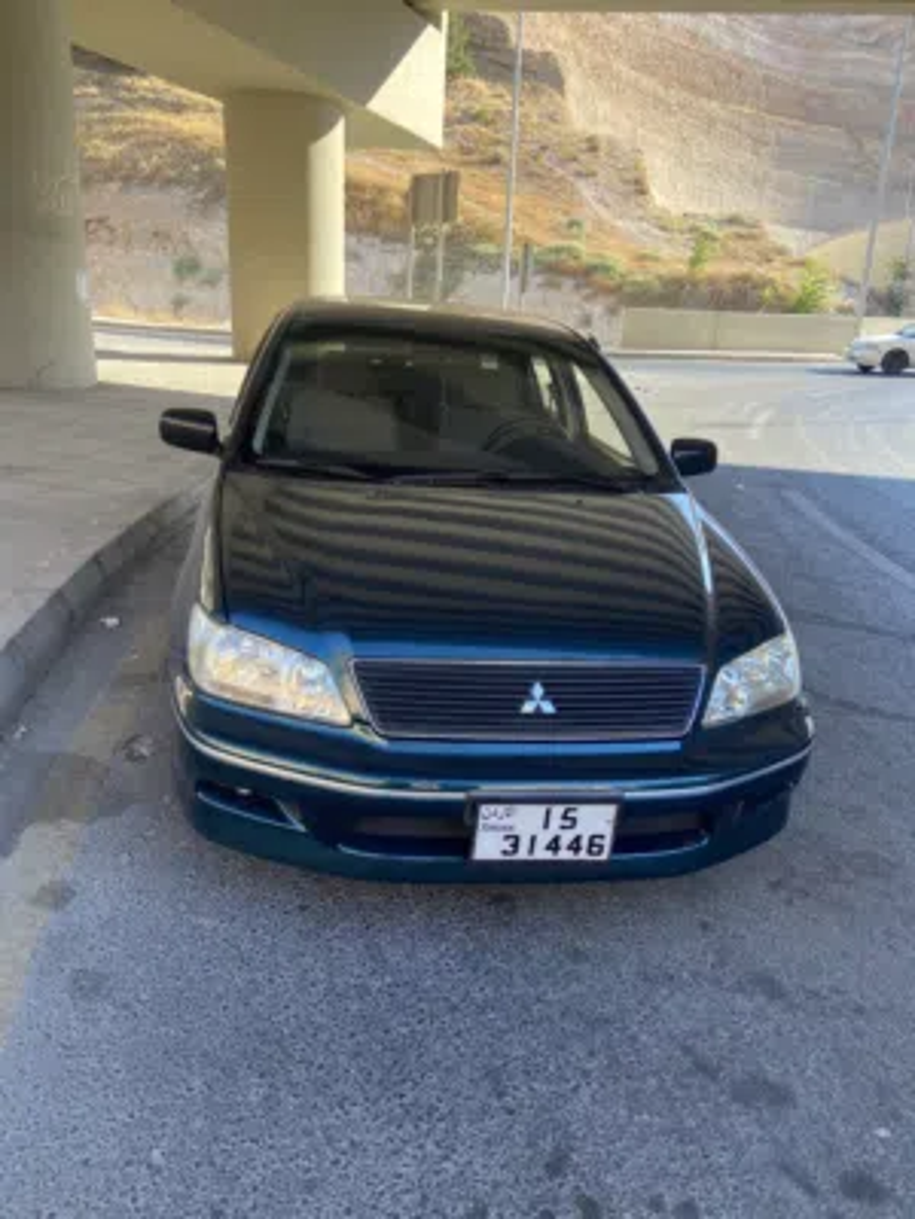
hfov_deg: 53.1
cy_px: 610
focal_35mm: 26
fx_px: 916
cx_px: 458
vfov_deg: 67.3
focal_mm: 4.25
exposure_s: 1/361
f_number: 1.8
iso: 32
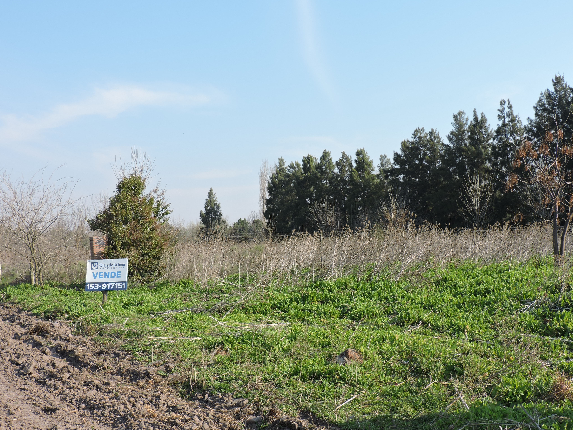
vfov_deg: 32.2
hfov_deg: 42.1
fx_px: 745
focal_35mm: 45
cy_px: 224
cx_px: 296
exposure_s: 1/640
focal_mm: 7.1
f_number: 3.3
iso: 100
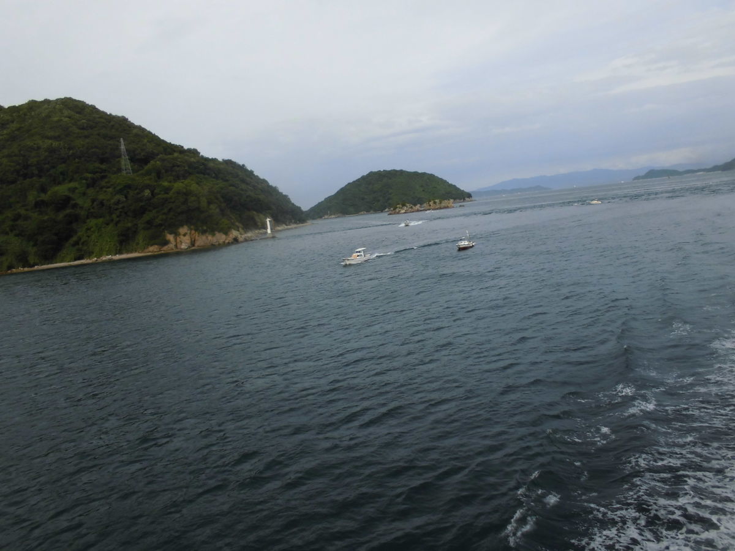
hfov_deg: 67.3
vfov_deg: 53.1
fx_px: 552
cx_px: 368
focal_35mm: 26
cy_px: 276
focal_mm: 4.6
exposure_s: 1/640
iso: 100
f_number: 3.5
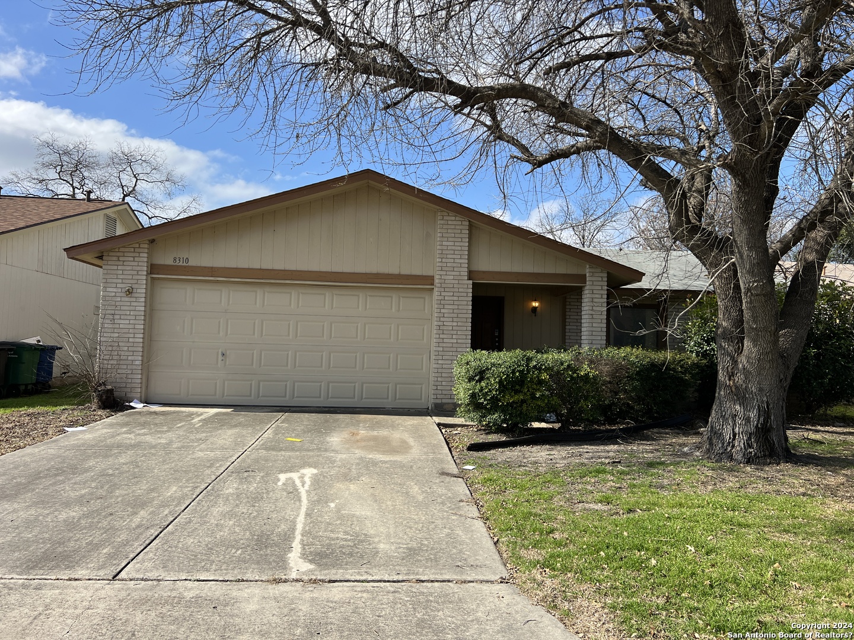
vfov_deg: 53.1
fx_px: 641
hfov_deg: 67.3
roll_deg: -1.6
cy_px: 320
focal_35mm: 26
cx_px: 427
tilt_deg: +4.1
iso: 50
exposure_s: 1/3704
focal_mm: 5.7
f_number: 1.5
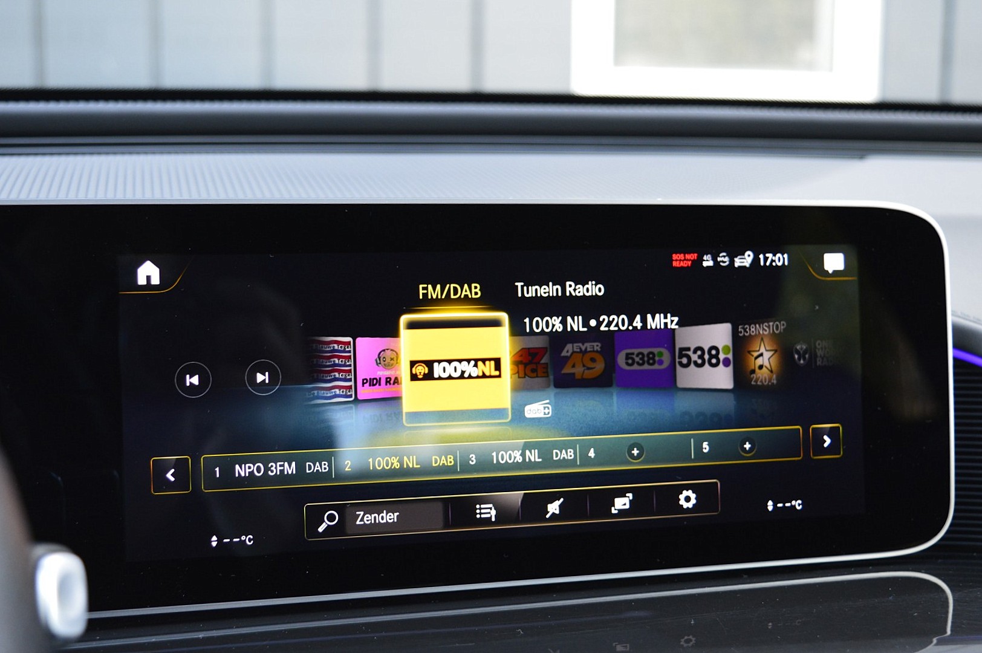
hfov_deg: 42.4
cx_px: 491
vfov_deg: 28.9
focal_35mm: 46
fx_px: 1267
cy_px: 326
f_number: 5.6
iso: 800
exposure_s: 1/60
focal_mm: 31
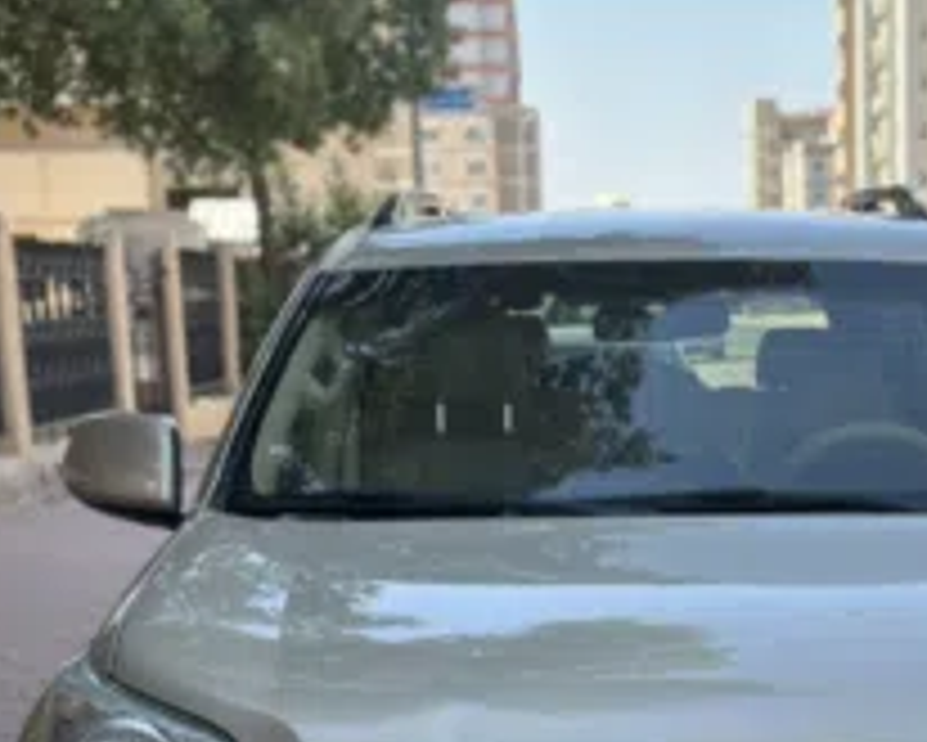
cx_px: 657
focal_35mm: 91
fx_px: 2498
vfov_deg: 16.5
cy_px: 751
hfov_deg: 20.9
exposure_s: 1/1414
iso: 80
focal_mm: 6.86
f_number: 1.78
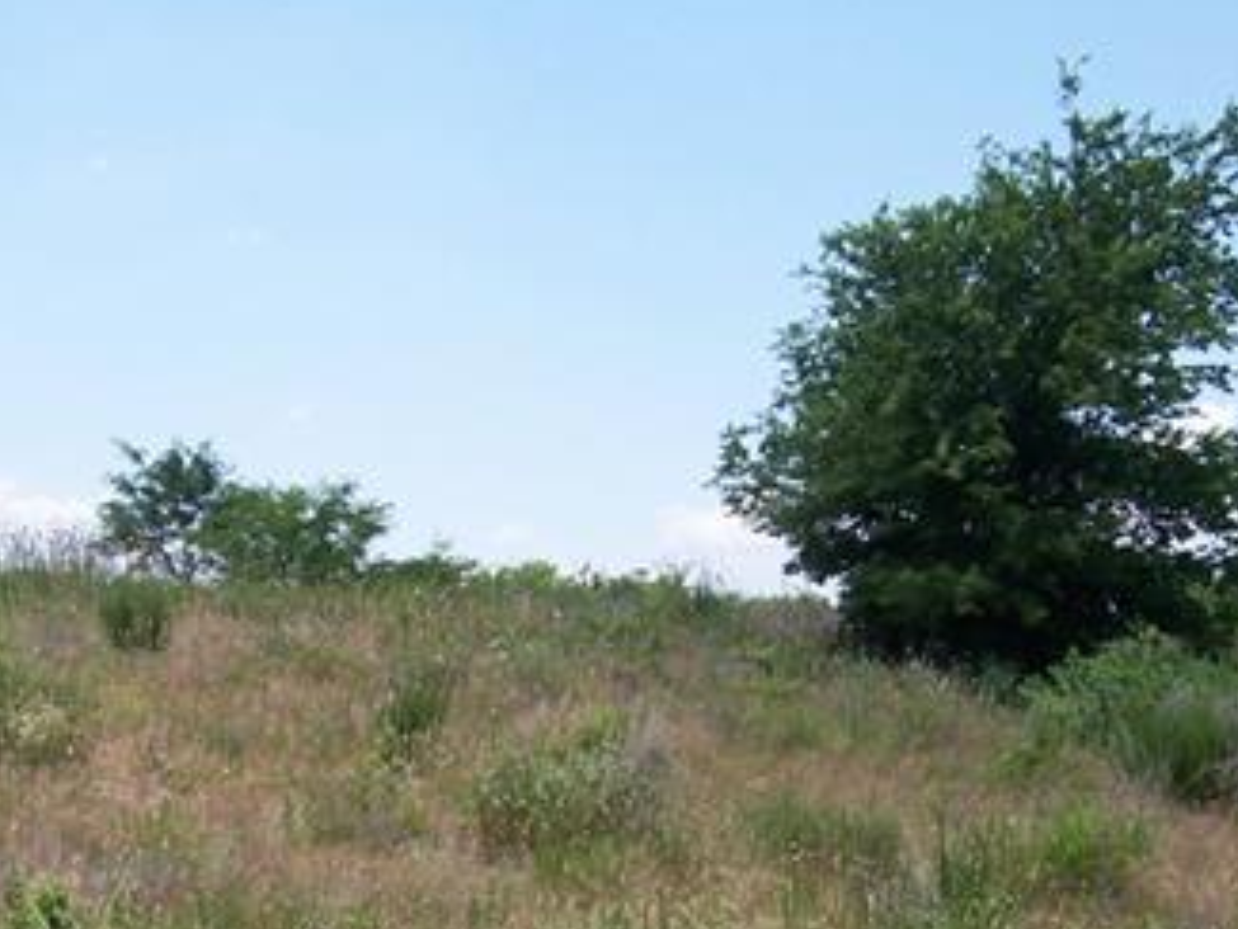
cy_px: 769
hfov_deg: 29.8
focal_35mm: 65
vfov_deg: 22.2
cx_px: 533
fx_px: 2326
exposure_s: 1/750
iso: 80
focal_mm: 5.5
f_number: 3.4
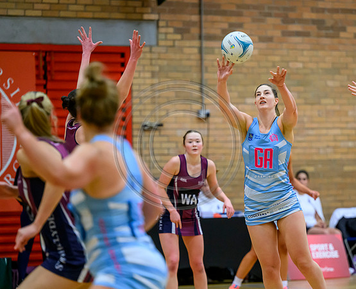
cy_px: 165
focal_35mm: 201
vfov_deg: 7.8
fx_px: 2124
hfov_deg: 9.6
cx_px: 247
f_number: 2.8
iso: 5000
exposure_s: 1/1000
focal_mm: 155
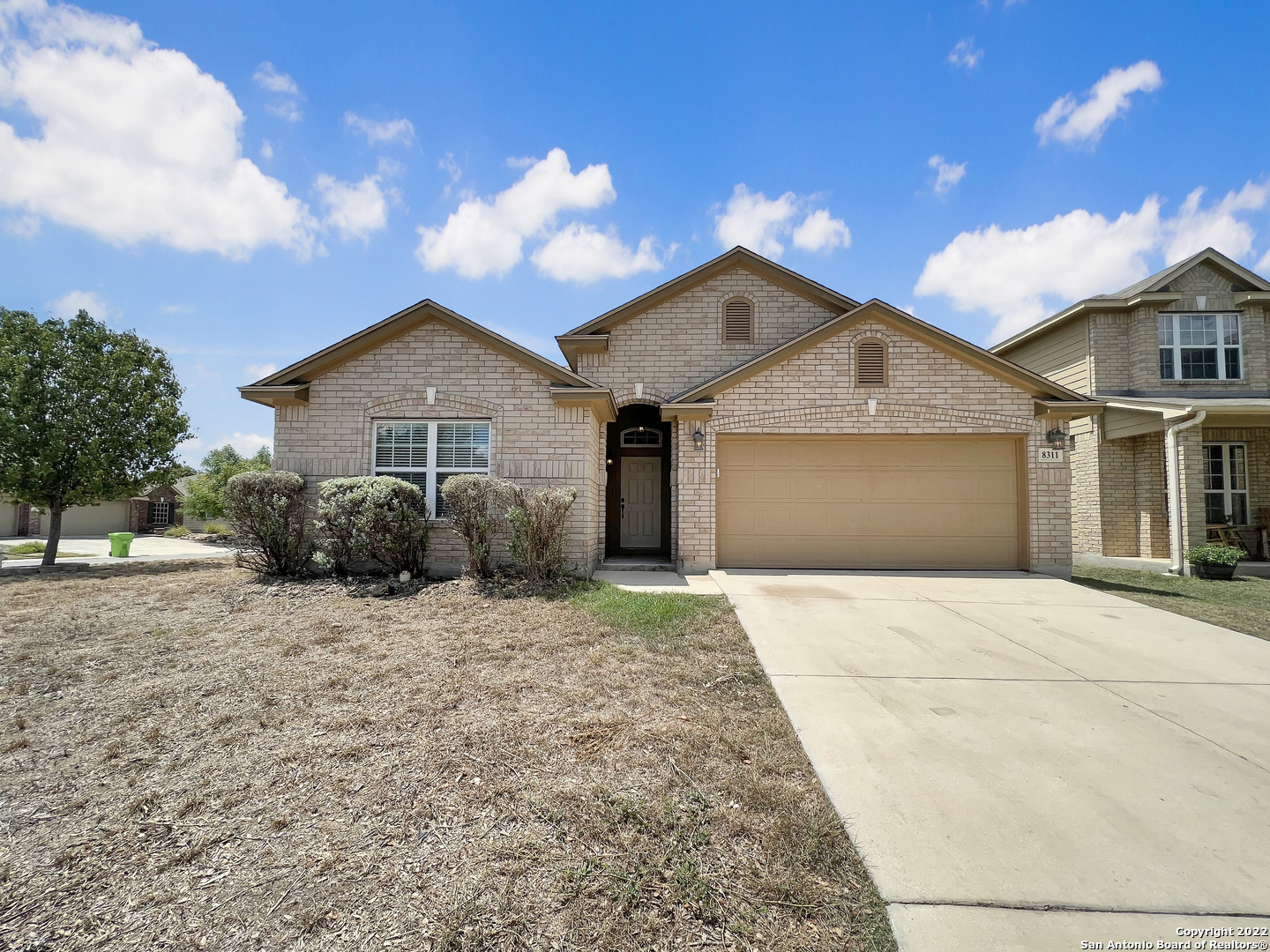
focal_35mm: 13
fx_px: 477
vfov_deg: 89.9
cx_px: 635
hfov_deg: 106.2
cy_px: 476
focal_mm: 1.57
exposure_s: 1/1575
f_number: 1.8
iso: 32
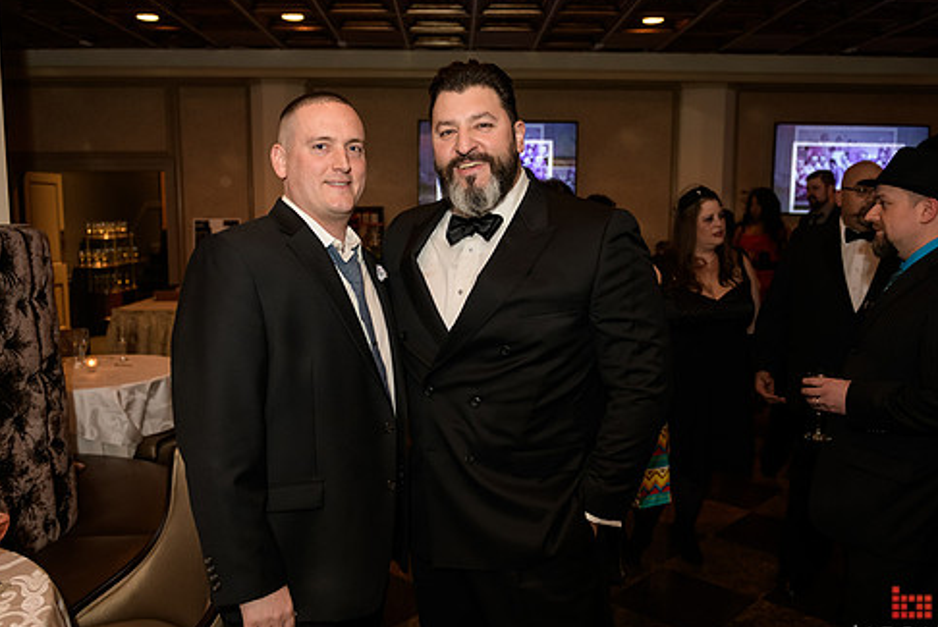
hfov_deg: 60.2
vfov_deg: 42.4
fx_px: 808
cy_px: 314
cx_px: 469
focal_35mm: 31
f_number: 3.2
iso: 1600
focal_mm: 26
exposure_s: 1/125
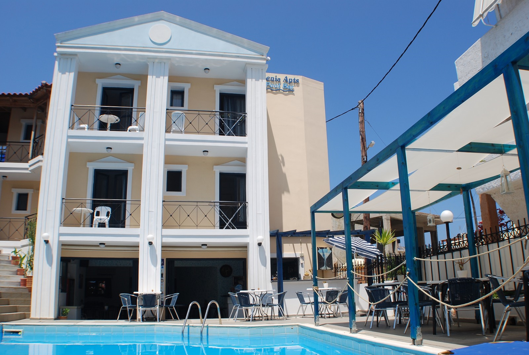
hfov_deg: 49.5
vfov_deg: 34.4
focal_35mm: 39
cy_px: 178
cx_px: 264
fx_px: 574
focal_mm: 26
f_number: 8
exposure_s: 1/250
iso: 100
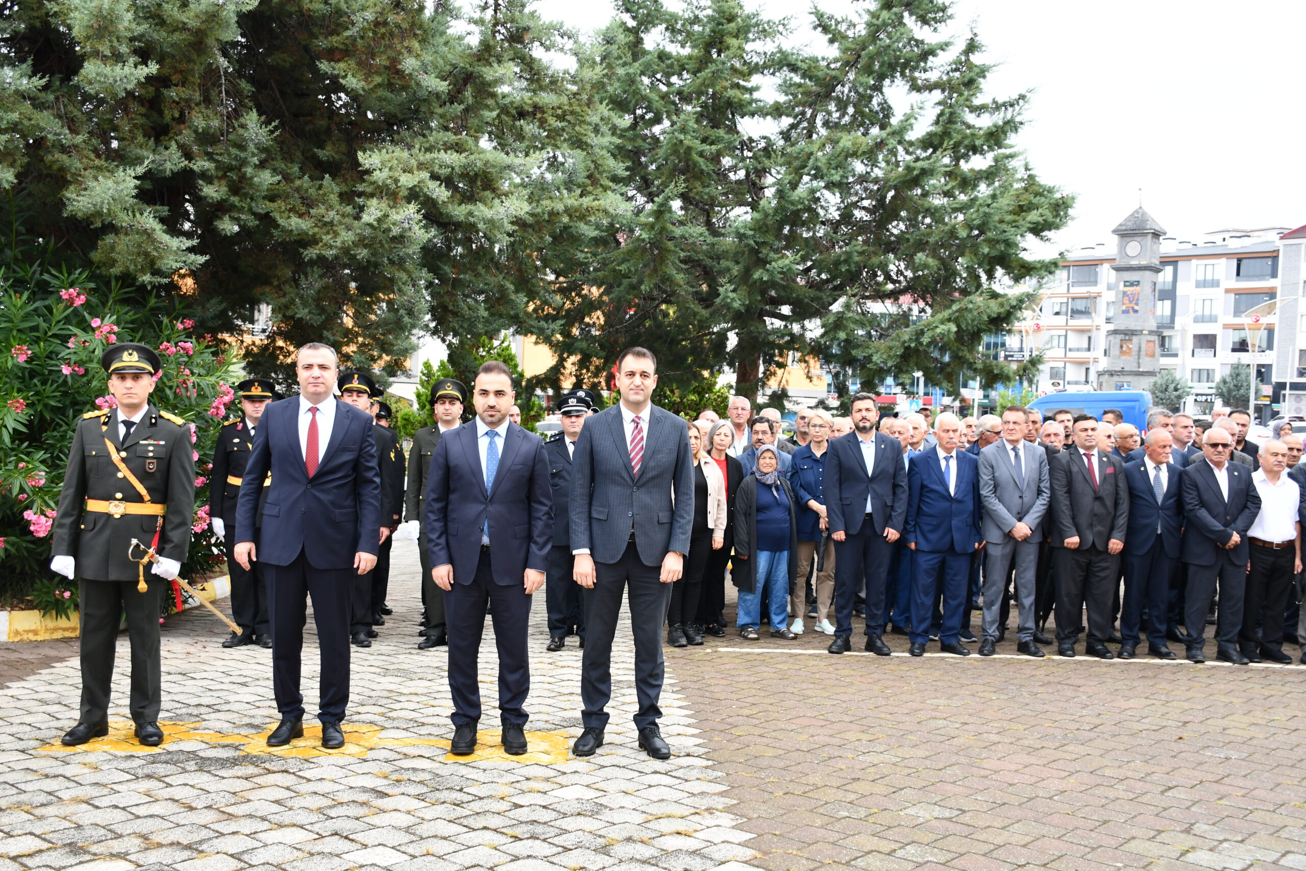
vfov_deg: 36.9
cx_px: 653
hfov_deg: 53.1
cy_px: 436
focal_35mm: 36
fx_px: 1306
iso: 250
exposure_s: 1/100
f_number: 5
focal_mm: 24
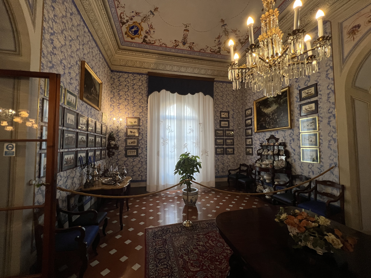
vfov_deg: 89.9
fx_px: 139
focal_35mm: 13
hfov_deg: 106.2
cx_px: 186
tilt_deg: +1.8
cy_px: 139
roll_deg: +0.7
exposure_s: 1/50
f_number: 1.8
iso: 200
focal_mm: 1.57
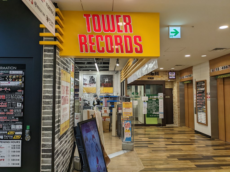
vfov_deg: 51.4
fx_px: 179
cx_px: 115
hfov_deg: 65.3
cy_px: 86
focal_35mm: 27
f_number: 1.73
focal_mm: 4.38
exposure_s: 1/278
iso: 56
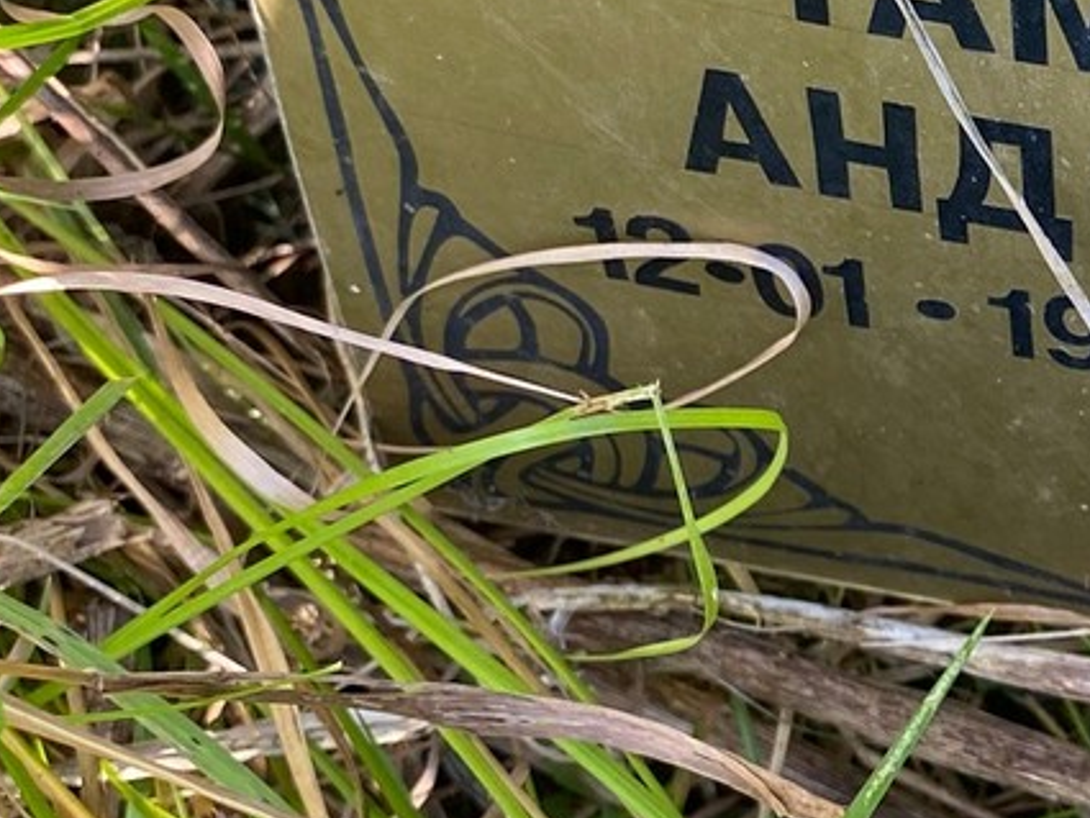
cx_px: 1357
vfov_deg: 16.8
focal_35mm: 88
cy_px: 331
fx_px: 2772
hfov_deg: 20.6
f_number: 1.8
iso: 40
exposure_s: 1/121
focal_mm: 4.25
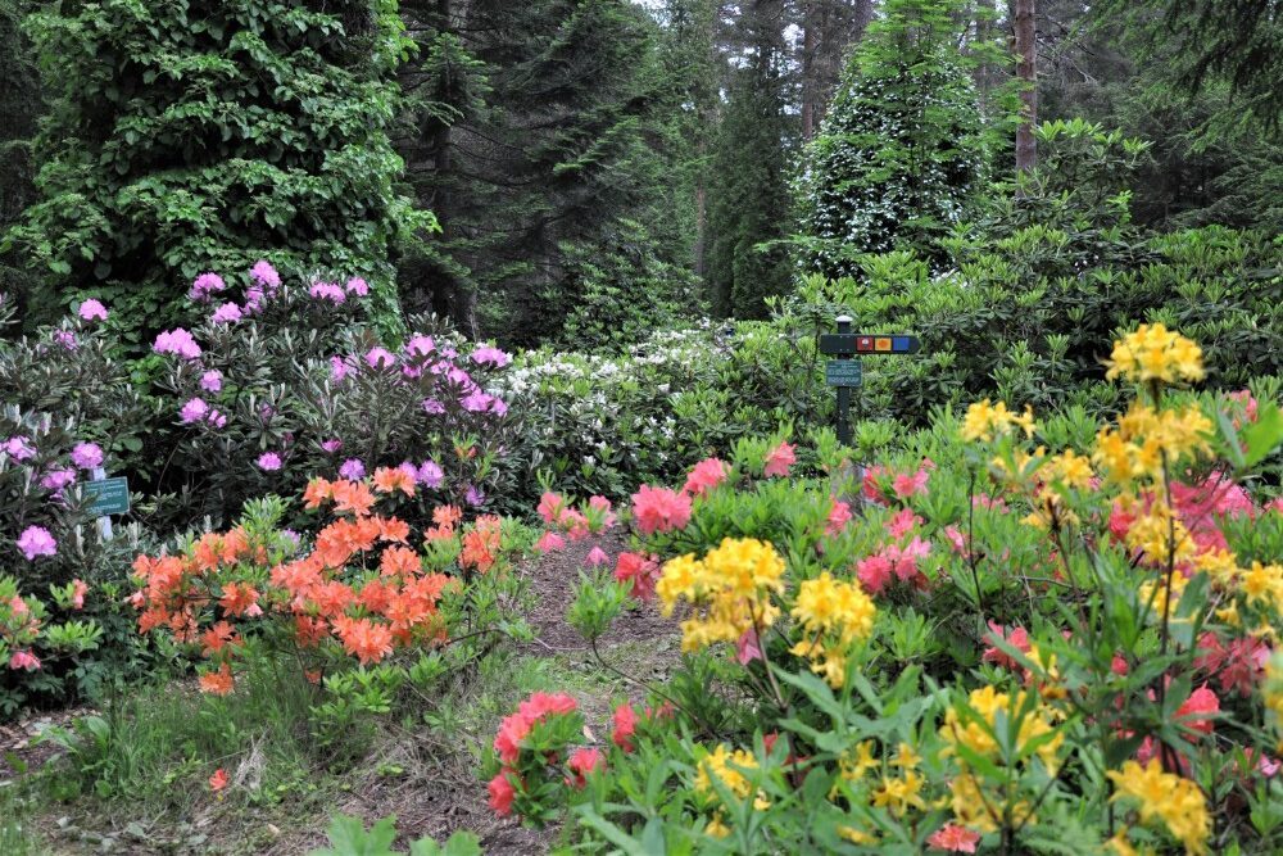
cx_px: 642
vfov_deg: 36.9
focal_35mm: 36
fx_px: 1283
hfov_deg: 53.1
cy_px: 428
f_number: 5.6
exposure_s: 1/125
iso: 640
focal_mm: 24
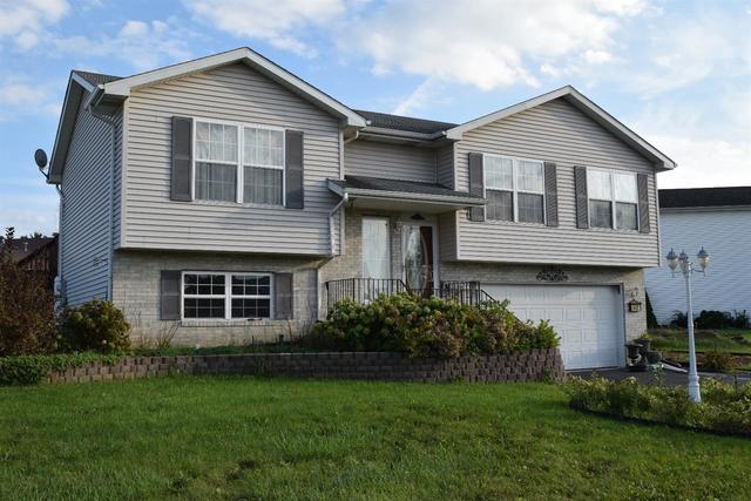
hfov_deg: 53.1
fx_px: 751
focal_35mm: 36
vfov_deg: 36.9
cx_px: 376
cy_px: 250
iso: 800
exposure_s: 1/800
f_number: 11
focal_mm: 24
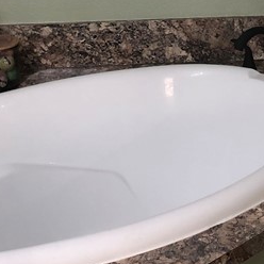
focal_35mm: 102
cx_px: 232
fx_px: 880
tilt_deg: -8.4
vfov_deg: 16.1
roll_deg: +1.3
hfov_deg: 16.8
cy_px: -90
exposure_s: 1/24
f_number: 1.8
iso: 40
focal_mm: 3.99
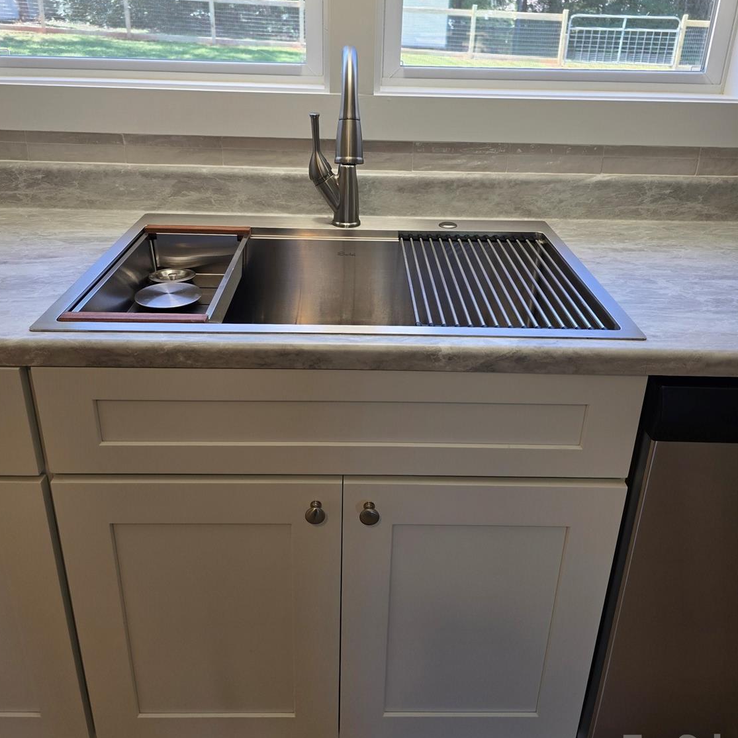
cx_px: 361
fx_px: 675
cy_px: 300
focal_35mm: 28
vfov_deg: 56.9
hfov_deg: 57.3
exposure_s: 1/120
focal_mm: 6.3
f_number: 1.7
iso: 50
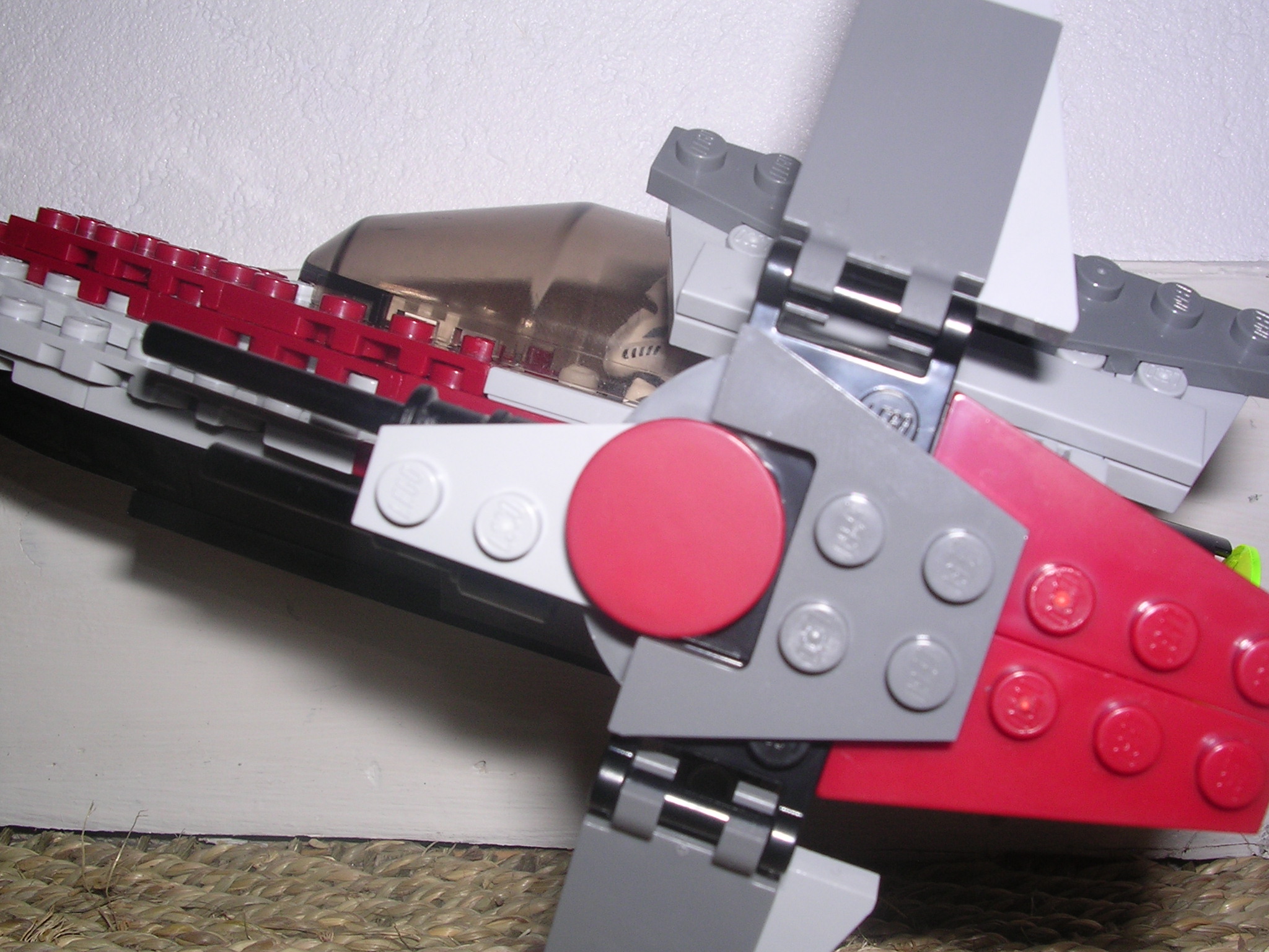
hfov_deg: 49.0
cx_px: 634
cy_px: 476
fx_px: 1393
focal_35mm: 38
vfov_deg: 37.7
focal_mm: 5.8
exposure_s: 1/60.1
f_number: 5.6
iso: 100
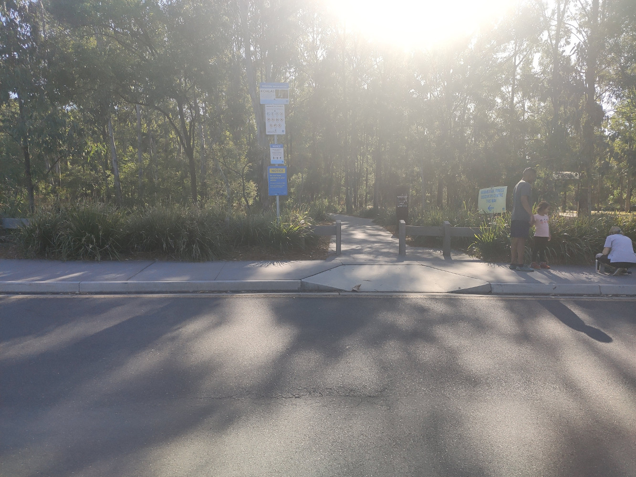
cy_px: 238
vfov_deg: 53.1
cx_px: 318
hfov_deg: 67.3
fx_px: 478
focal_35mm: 26
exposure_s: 1/1134
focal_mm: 4.77
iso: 112
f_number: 1.75
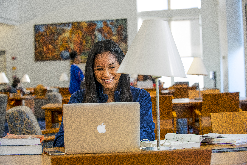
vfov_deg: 19.5
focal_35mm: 70
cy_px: 82
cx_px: 124
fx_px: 480
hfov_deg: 28.8
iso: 1000
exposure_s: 1/80
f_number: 5.6
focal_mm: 70
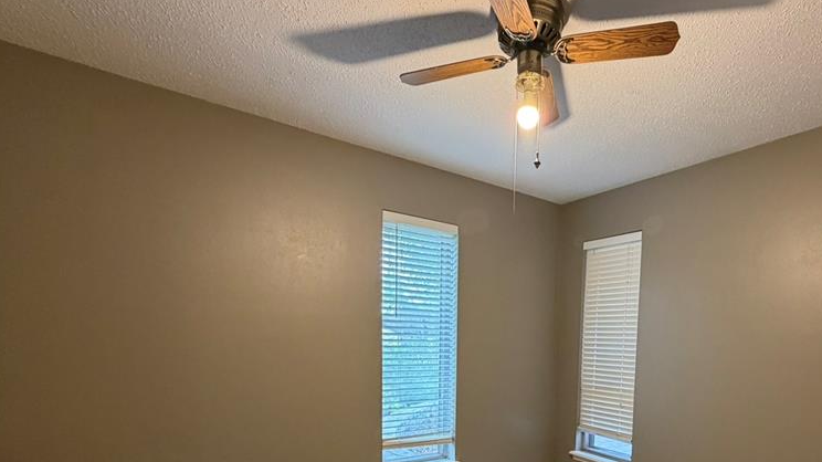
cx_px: 518
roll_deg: -1.2
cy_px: 382
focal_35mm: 21
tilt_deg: -4.3
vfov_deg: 49.7
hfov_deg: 82.1
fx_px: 458
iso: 250
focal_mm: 2.22
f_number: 2.2
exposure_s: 1/60
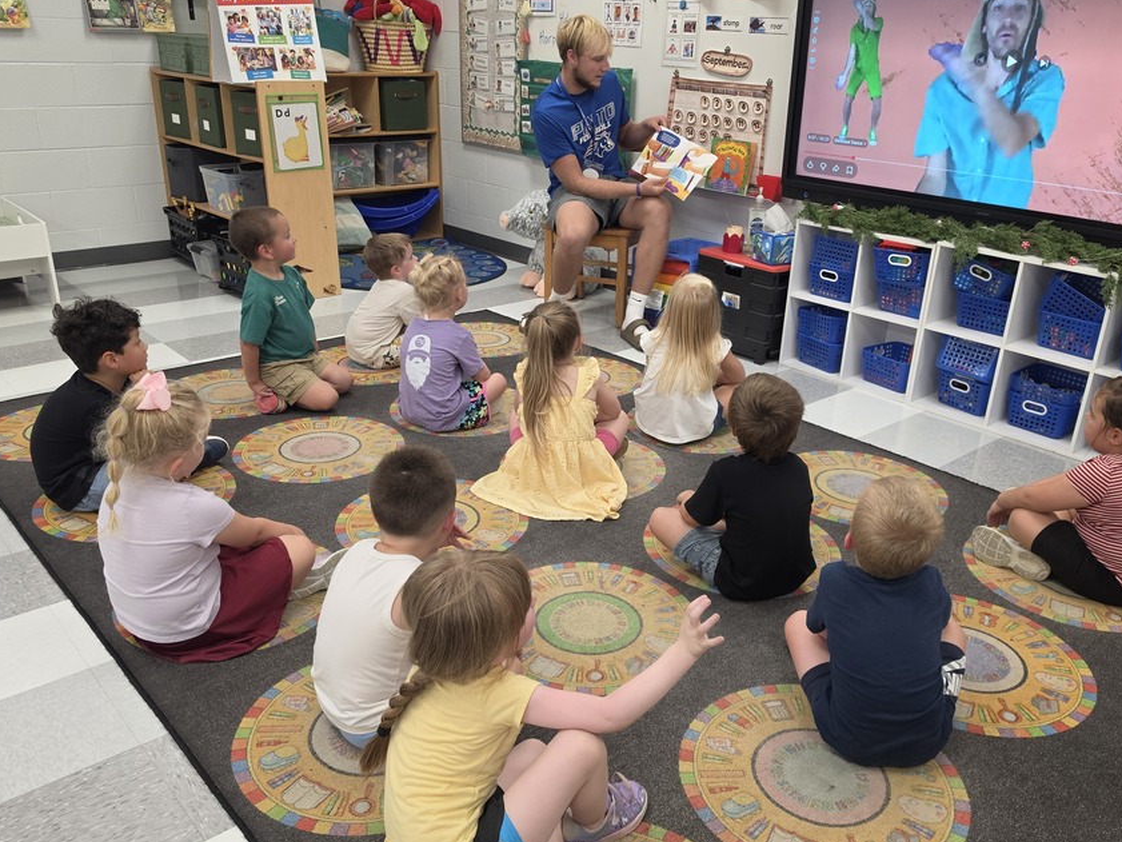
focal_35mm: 28
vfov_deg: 49.7
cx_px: 594
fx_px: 908
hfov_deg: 63.4
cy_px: 444
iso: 125
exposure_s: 1/120
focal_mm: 6.5
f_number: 1.4
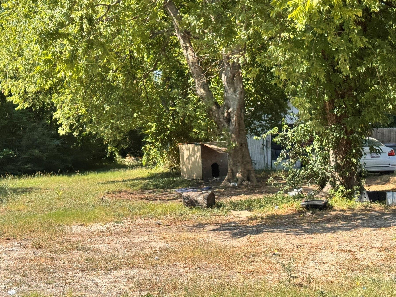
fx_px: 629
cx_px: 184
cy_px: 127
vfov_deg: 26.5
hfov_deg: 34.9
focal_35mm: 55
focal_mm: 6.76
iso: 64
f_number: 1.78
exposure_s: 1/1059
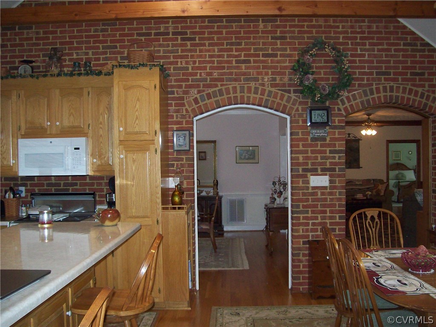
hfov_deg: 51.4
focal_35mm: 36
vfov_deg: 39.7
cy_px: 164
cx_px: 218
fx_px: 453
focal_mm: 6
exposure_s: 1/64
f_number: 2.7
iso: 200
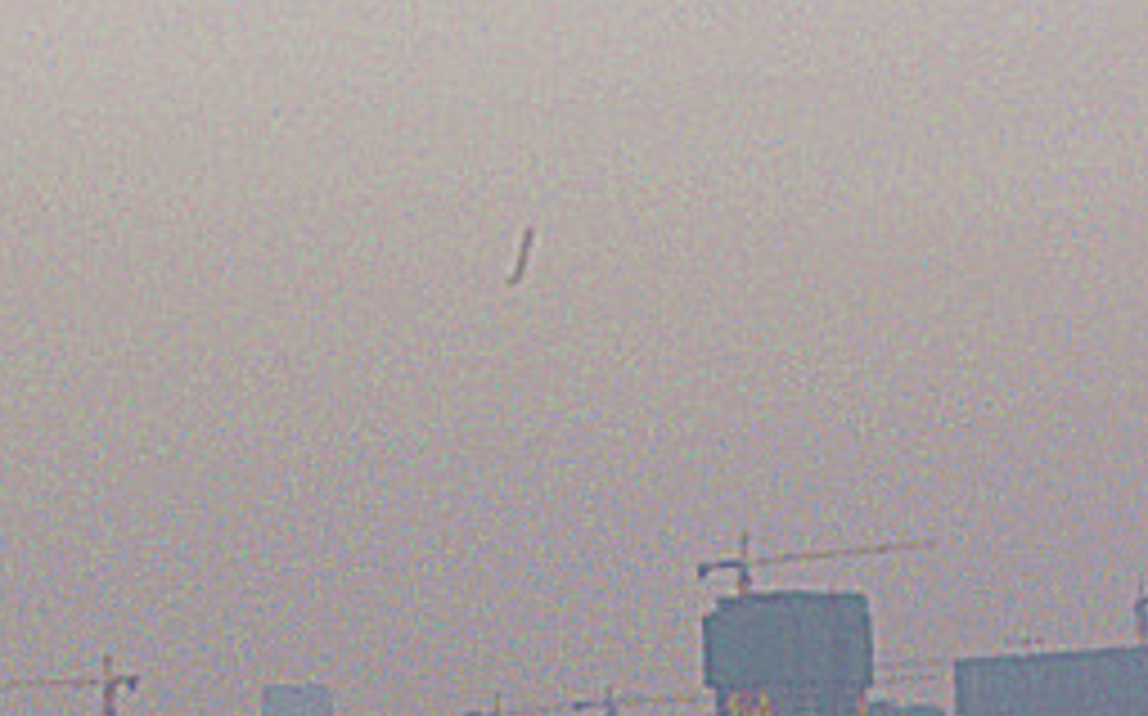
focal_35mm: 262
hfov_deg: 7.9
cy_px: 1119
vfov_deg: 5.0
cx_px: -585
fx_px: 8192
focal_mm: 55
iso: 200
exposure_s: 1/125
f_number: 25
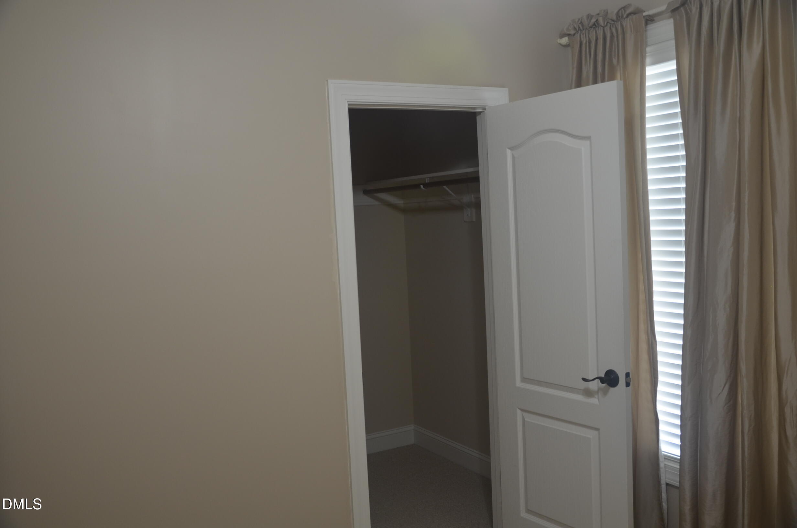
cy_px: 264
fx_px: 729
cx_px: 398
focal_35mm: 33
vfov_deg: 39.8
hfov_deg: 57.3
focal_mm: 22
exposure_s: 1/40
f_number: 3.8
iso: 320
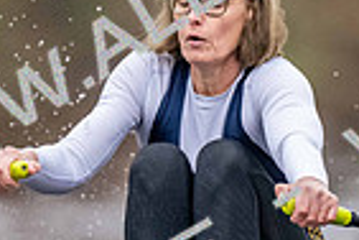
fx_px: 24659
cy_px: 211
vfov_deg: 0.6
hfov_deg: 0.8
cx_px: 158
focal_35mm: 2473
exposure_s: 1/2500
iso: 5000
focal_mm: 600
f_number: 4
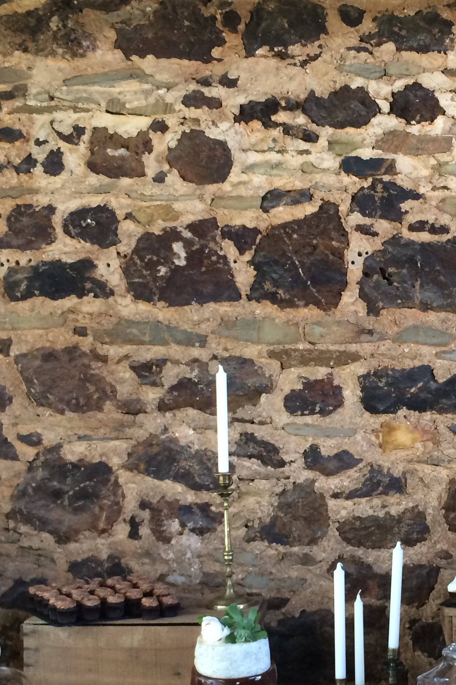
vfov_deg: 32.7
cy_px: 438
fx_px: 1159
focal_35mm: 61
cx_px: 404
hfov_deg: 21.8
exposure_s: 1/30
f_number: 2.2
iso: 125
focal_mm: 4.12
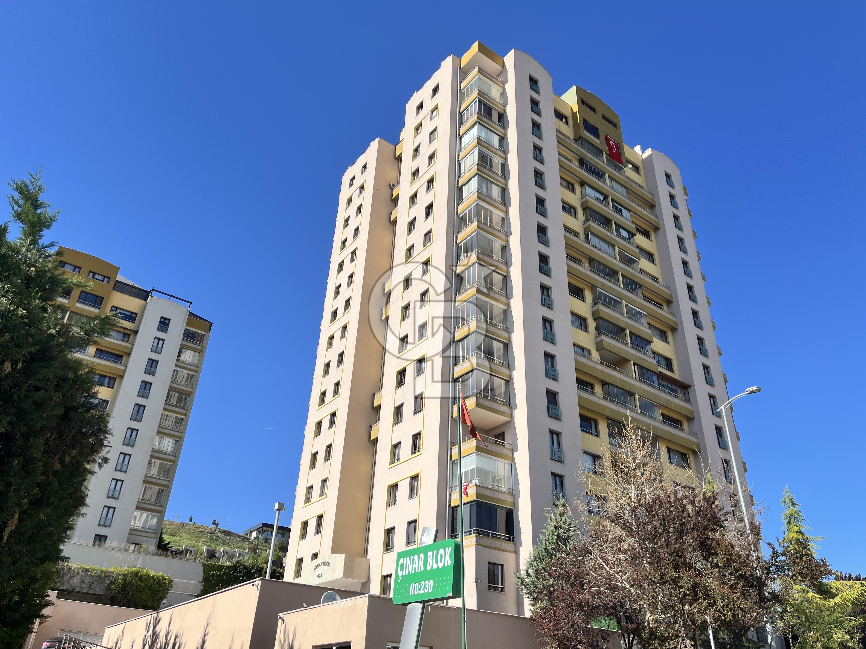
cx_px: 433
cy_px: 324
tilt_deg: +32.7
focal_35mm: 26
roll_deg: -1.0
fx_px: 650
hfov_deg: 67.3
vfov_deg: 53.1
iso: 50
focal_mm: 5.1
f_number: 1.6
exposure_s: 1/2268
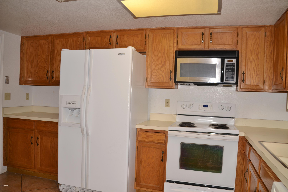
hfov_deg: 61.9
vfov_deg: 43.6
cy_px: 96
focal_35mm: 30
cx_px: 144
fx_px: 240
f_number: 3.5
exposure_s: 1/60
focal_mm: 20
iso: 100
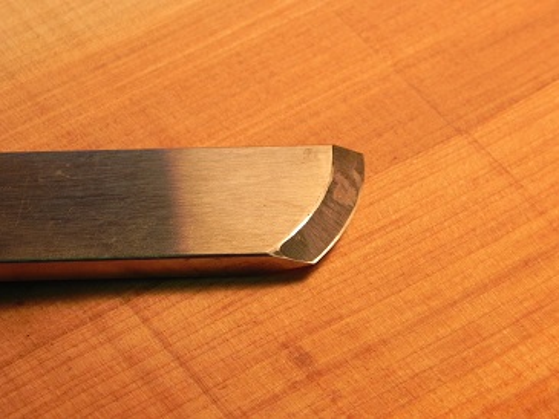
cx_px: 280
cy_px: 210
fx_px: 2972
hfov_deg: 10.7
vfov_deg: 8.1
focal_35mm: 184
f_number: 4.5
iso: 160
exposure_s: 1/71.6
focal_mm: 32.7
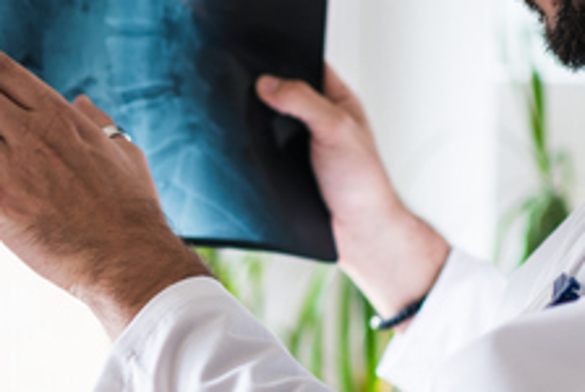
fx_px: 1839
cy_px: 192
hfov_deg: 17.8
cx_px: 76
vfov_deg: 12.2
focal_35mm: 113
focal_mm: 35
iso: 200
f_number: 2.2
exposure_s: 1/100
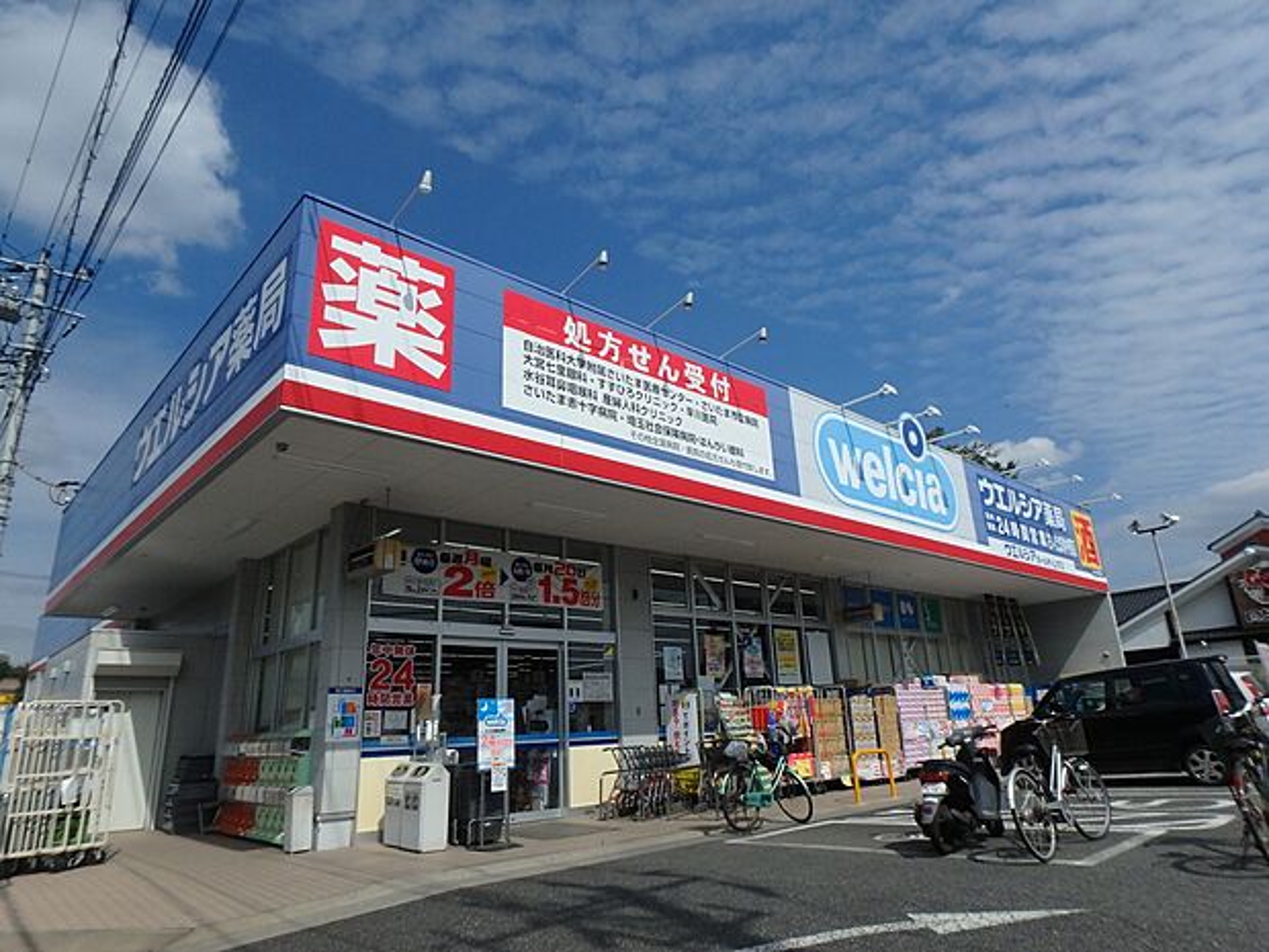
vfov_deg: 63.4
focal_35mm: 21
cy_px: 476
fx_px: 770
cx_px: 634
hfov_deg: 79.0
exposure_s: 1/2000
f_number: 6
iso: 200
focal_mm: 3.7
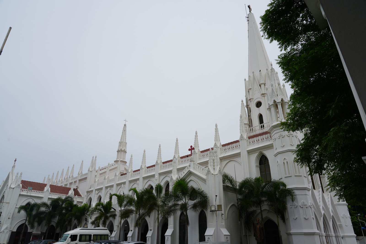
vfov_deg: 53.1
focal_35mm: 24
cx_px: 183
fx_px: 244
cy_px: 122
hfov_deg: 73.7
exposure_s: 1/160
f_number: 10
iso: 100
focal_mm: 24
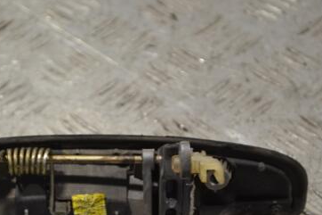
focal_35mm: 137
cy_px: 161
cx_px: 83
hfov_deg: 14.9
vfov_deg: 10.0
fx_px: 1223
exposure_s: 1/30
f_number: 5.6
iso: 200
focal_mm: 55
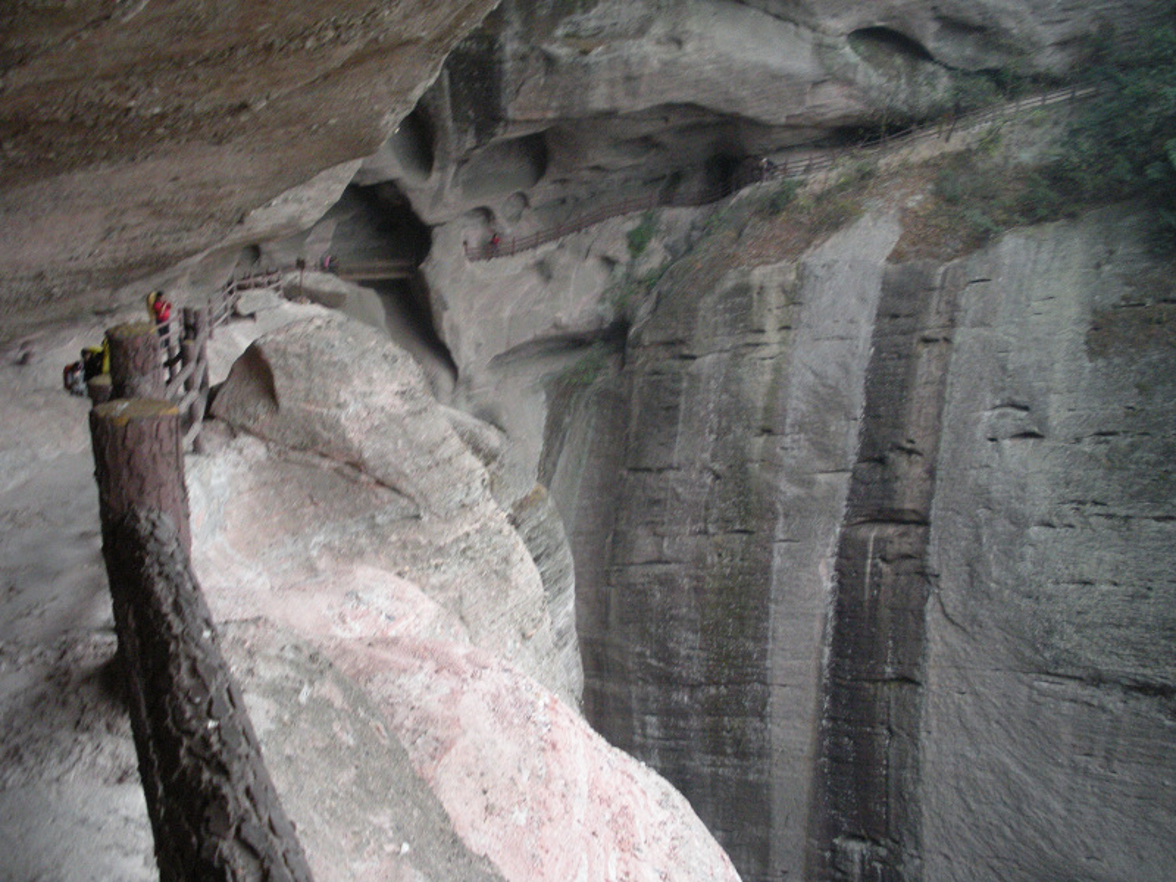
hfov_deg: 51.4
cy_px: 441
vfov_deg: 39.7
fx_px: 1223
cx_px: 588
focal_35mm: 36
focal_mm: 6.3
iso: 342
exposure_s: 1/53.3
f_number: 3.5
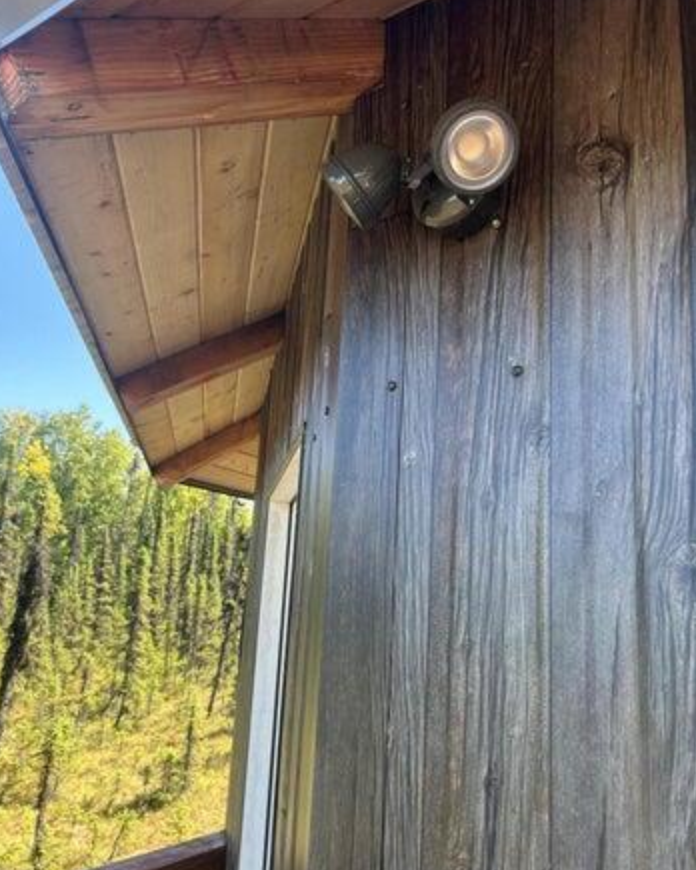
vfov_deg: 62.1
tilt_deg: +12.0
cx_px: 346
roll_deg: -2.8
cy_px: 470
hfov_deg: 51.5
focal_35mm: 28
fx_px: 721
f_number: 1.5
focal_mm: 5.7
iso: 50
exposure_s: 1/358
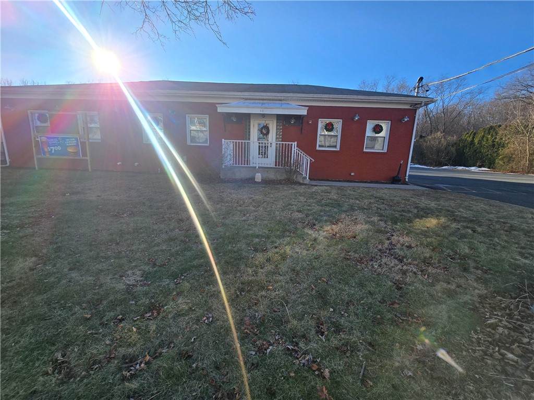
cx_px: 267
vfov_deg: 89.9
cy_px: 200
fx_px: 201
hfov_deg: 106.2
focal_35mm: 13
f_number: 2.2
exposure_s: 1/1391
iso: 50
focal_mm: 2.2
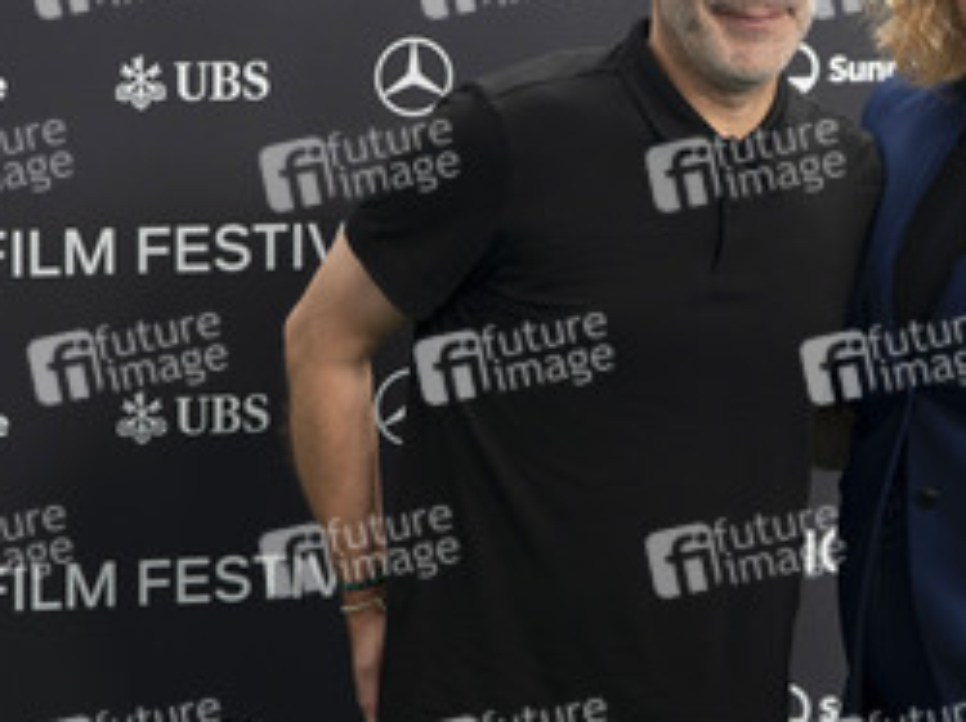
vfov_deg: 9.8
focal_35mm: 151
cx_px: 659
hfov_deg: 13.1
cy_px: 170
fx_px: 4210
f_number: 4.5
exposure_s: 1/200
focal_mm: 75
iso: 400
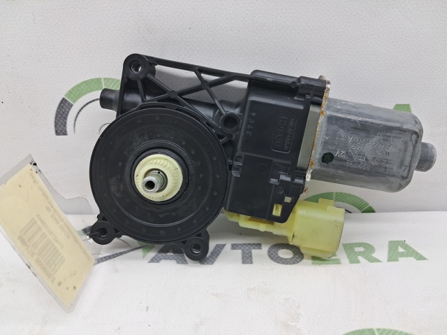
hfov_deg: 65.4
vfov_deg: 51.3
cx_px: 224
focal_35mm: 27
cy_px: 168
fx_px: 348
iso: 50
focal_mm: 4
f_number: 1.8
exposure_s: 1/50
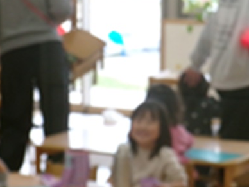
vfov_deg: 9.1
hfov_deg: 12.1
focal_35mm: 163
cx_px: 149
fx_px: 1172
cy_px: 125
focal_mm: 20.6
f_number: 6.2
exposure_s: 1/58
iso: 400
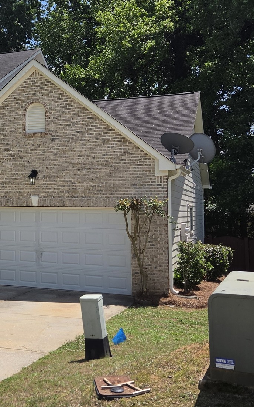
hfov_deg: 23.3
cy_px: 167
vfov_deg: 39.4
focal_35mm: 51
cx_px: -47
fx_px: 565
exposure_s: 1/4268
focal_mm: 5.4
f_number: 1.8
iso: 80
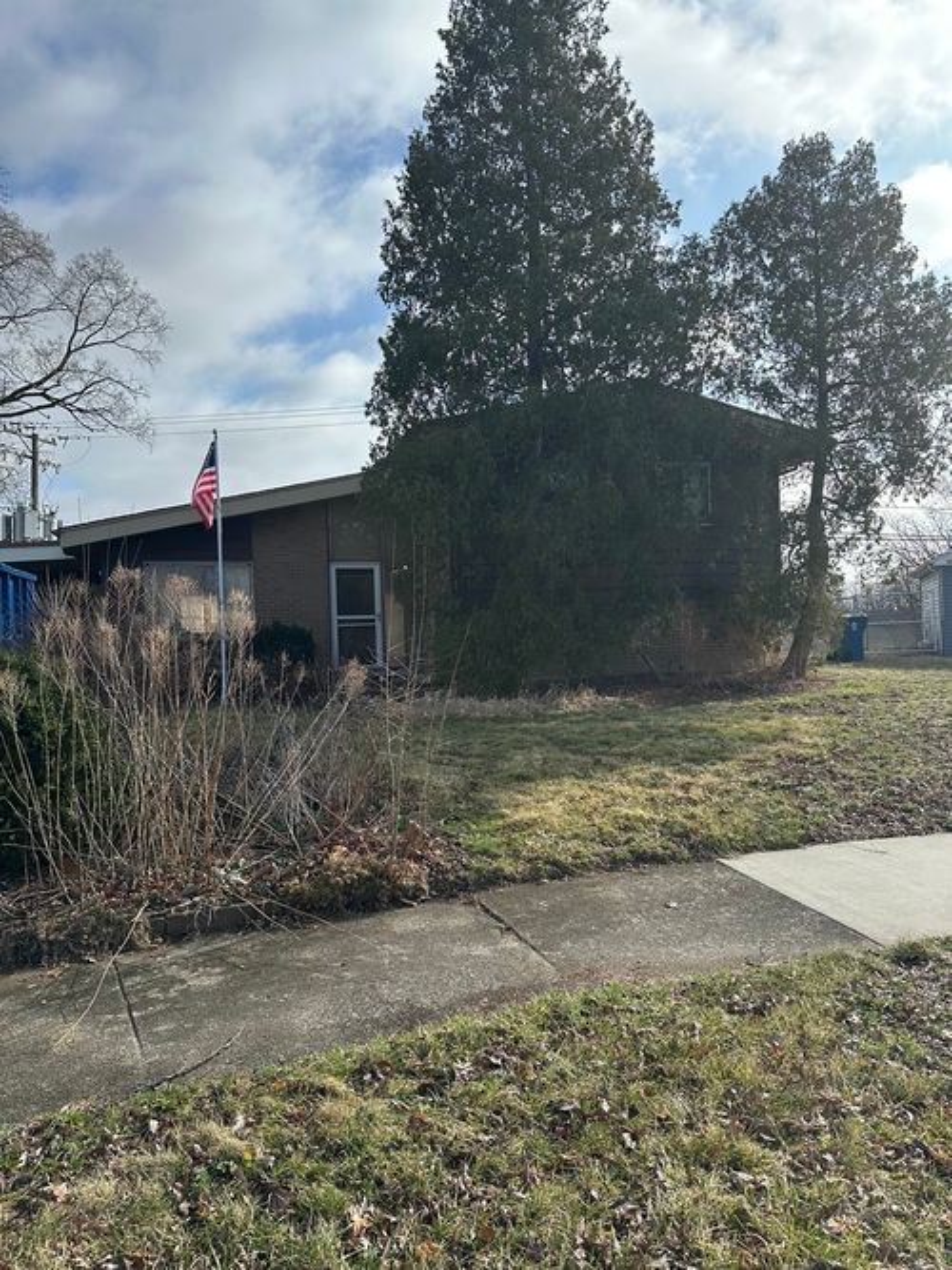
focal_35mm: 24
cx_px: 476
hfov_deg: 56.8
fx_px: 880
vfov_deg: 71.6
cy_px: 635
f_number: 1.78
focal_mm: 6.86
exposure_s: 1/3597
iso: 80
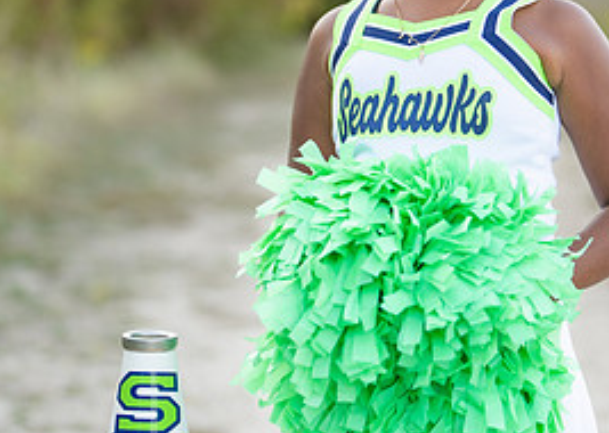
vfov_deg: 11.0
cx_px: 430
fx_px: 2246
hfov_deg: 15.4
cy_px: 98
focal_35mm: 130
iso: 100
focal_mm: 50
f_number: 1.2
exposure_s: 1/800
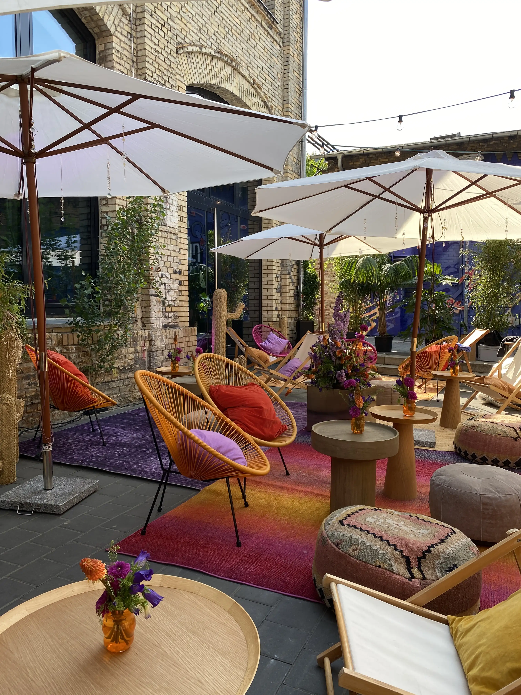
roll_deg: -0.8
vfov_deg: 67.3
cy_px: 348
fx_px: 522
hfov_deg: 53.1
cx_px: 260
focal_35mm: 26
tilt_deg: -2.0
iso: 32
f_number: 1.8
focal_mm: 4.25
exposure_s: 1/341
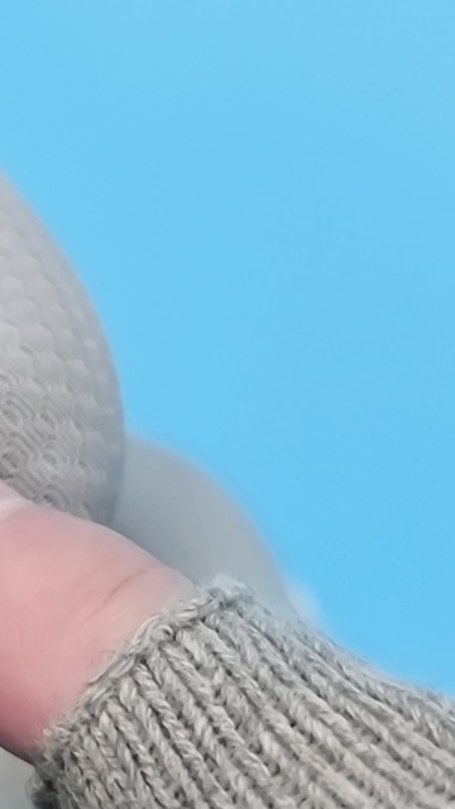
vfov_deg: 24.4
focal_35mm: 87
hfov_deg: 13.4
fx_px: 1867
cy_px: 342
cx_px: -131
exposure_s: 1/100
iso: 200
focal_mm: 6.14
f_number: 1.65
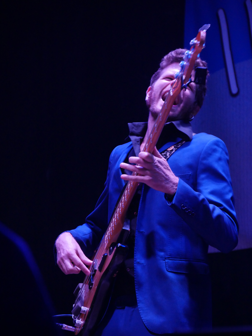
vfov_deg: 9.7
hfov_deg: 7.3
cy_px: 168
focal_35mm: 204
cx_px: 126
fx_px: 1980
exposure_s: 1/80
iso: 3200
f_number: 5.4
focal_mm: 102
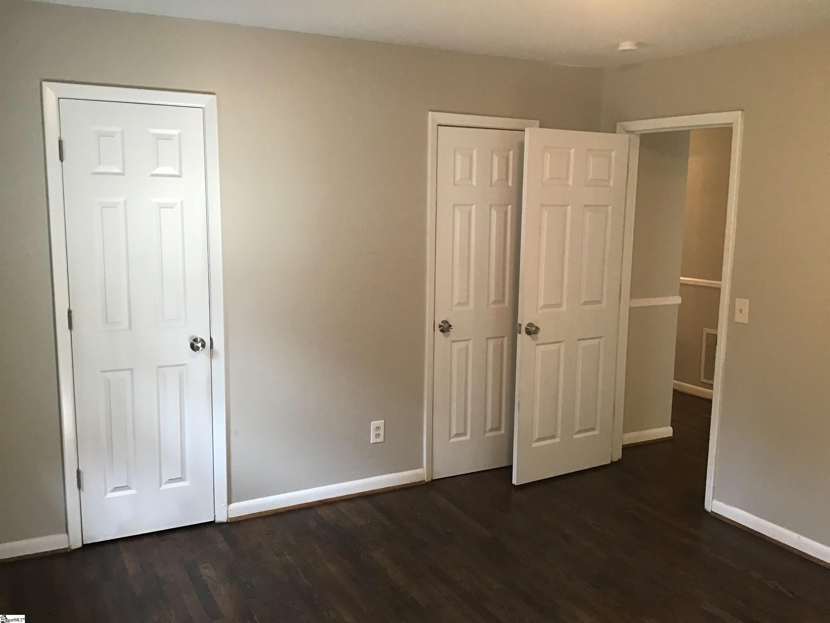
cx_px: 415
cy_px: 312
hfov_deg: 58.4
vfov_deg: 45.4
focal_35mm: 31
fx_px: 743
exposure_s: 1/30
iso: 100
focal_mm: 3.3
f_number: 2.4
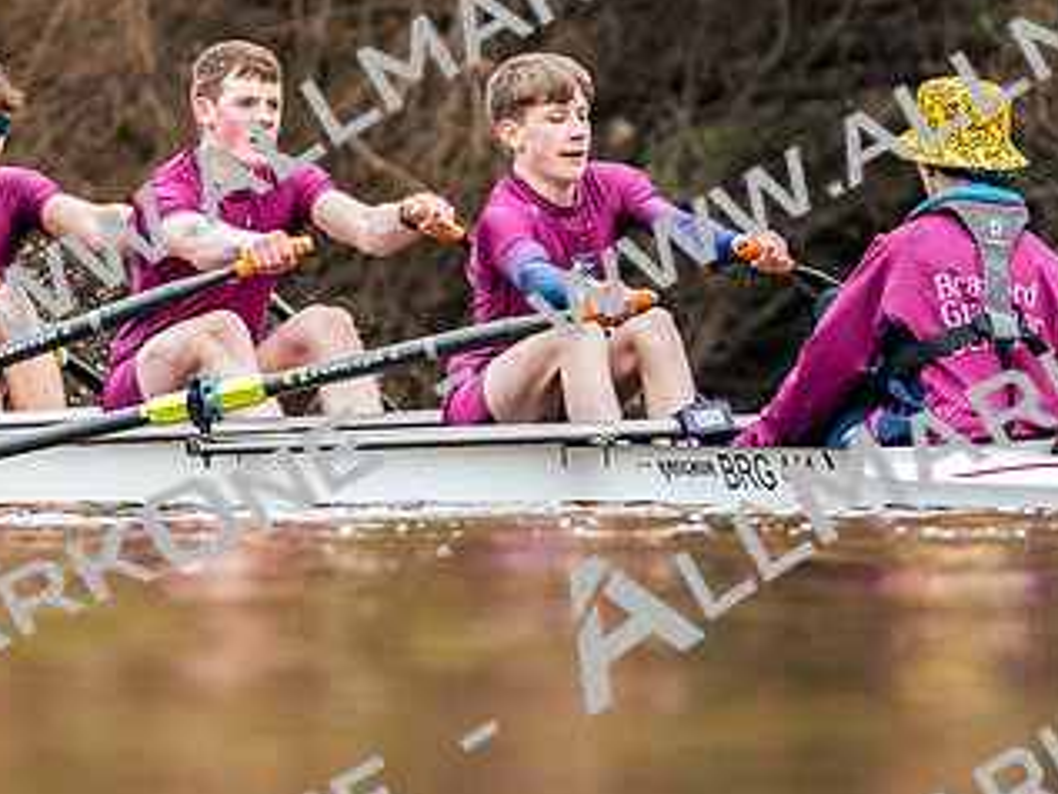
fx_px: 17856
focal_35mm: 584
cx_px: 284
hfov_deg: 3.4
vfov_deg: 2.5
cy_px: 399
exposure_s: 1/2000
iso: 5000
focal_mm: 332
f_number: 6.3
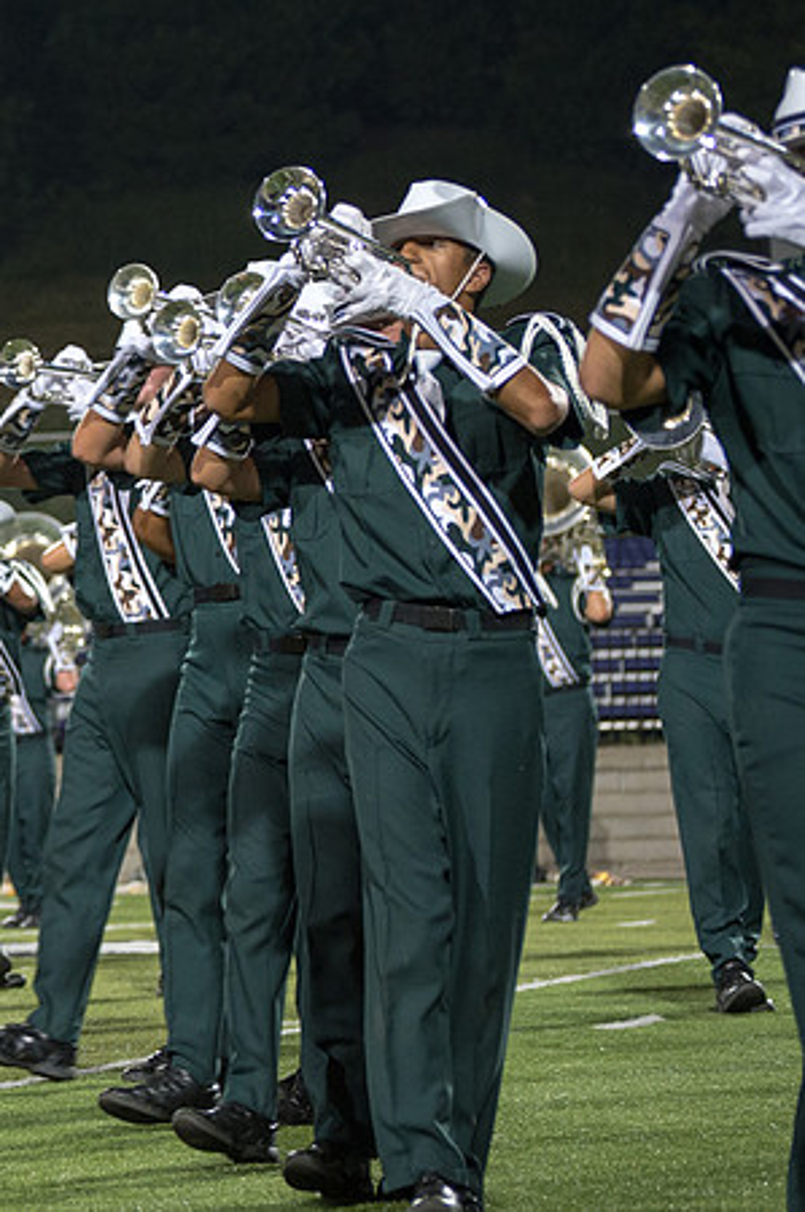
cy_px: 384
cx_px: -456
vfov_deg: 9.8
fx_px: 7035
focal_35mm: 209
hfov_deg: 6.5
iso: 1600
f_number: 4.5
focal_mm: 95
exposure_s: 1/160
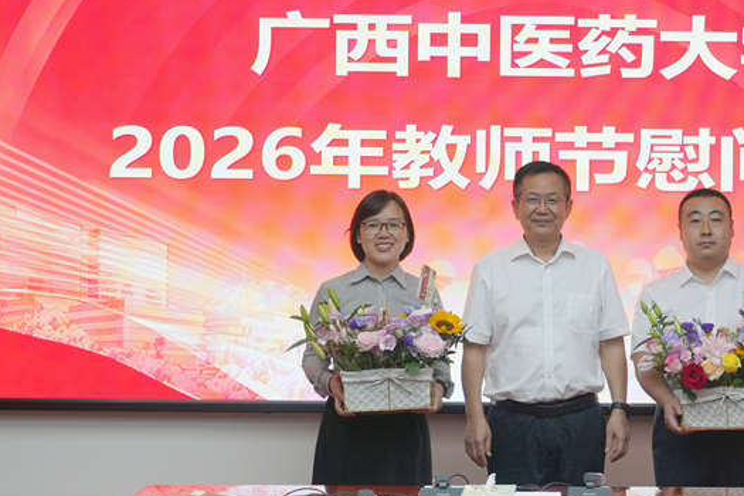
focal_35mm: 96
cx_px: 531
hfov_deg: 21.1
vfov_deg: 14.2
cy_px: 225
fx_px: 1984
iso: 500
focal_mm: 42
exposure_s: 1/100
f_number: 5.6
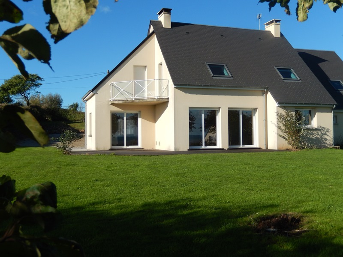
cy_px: 128
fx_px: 406
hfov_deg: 45.8
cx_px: 172
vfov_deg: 35.1
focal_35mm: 41
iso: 125
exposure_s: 1/1000
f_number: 4.2
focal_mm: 7.3
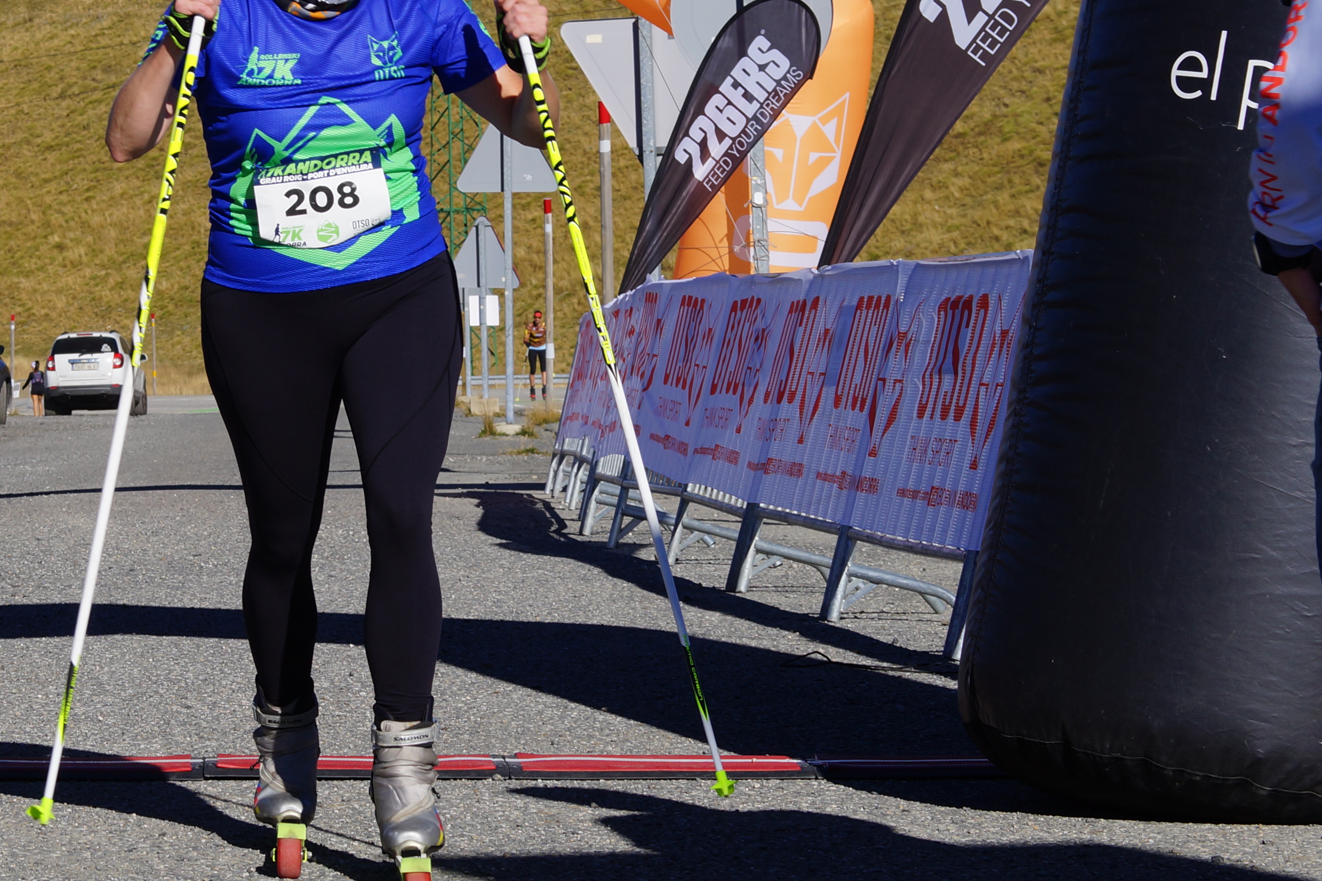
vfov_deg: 8.9
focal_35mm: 153
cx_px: 224
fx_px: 5618
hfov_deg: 13.3
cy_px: 43
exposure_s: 1/200
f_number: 13
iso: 100
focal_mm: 70
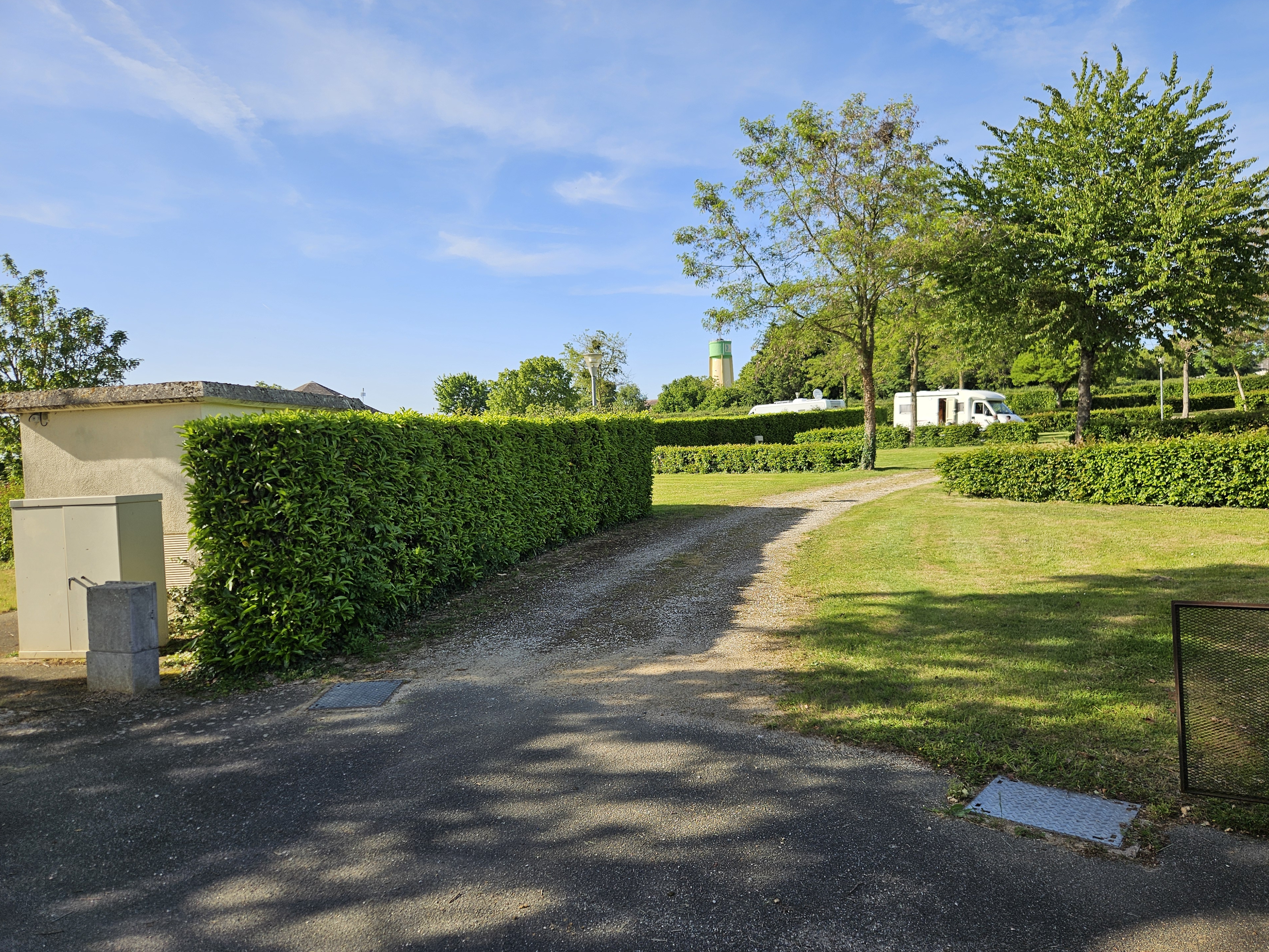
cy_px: 482
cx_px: 659
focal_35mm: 24
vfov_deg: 56.8
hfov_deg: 71.6
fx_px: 880
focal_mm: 5.4
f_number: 1.8
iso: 25
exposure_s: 1/1343
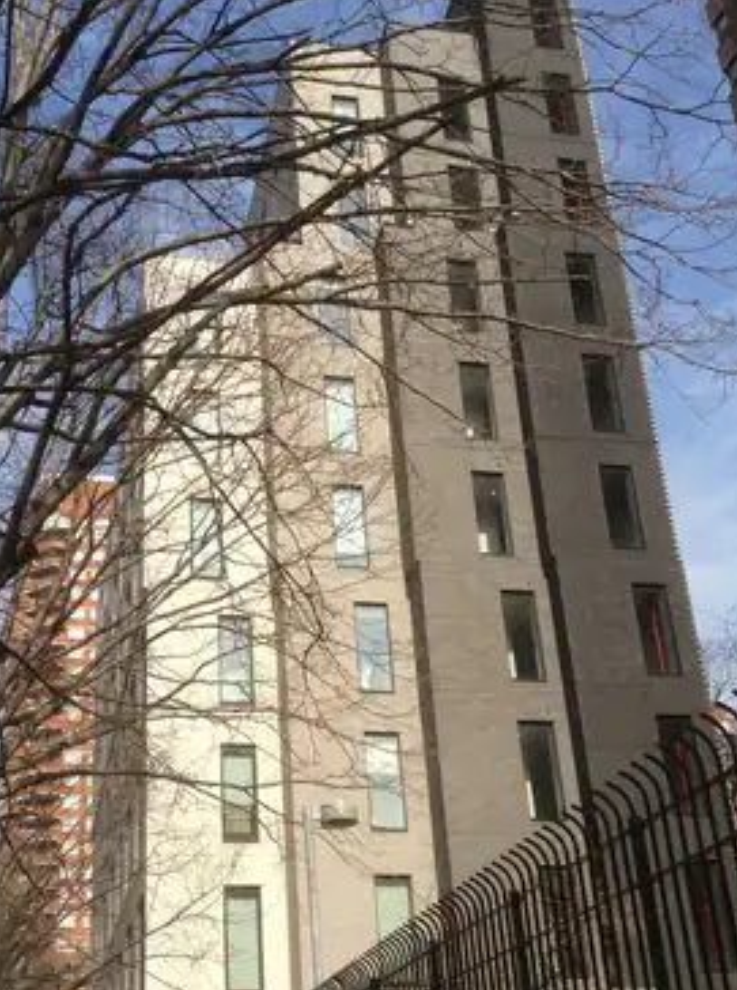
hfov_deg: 32.5
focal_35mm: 44
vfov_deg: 42.7
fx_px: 1255
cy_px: 631
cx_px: 262
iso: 32
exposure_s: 1/1300
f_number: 2.4
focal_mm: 3.3
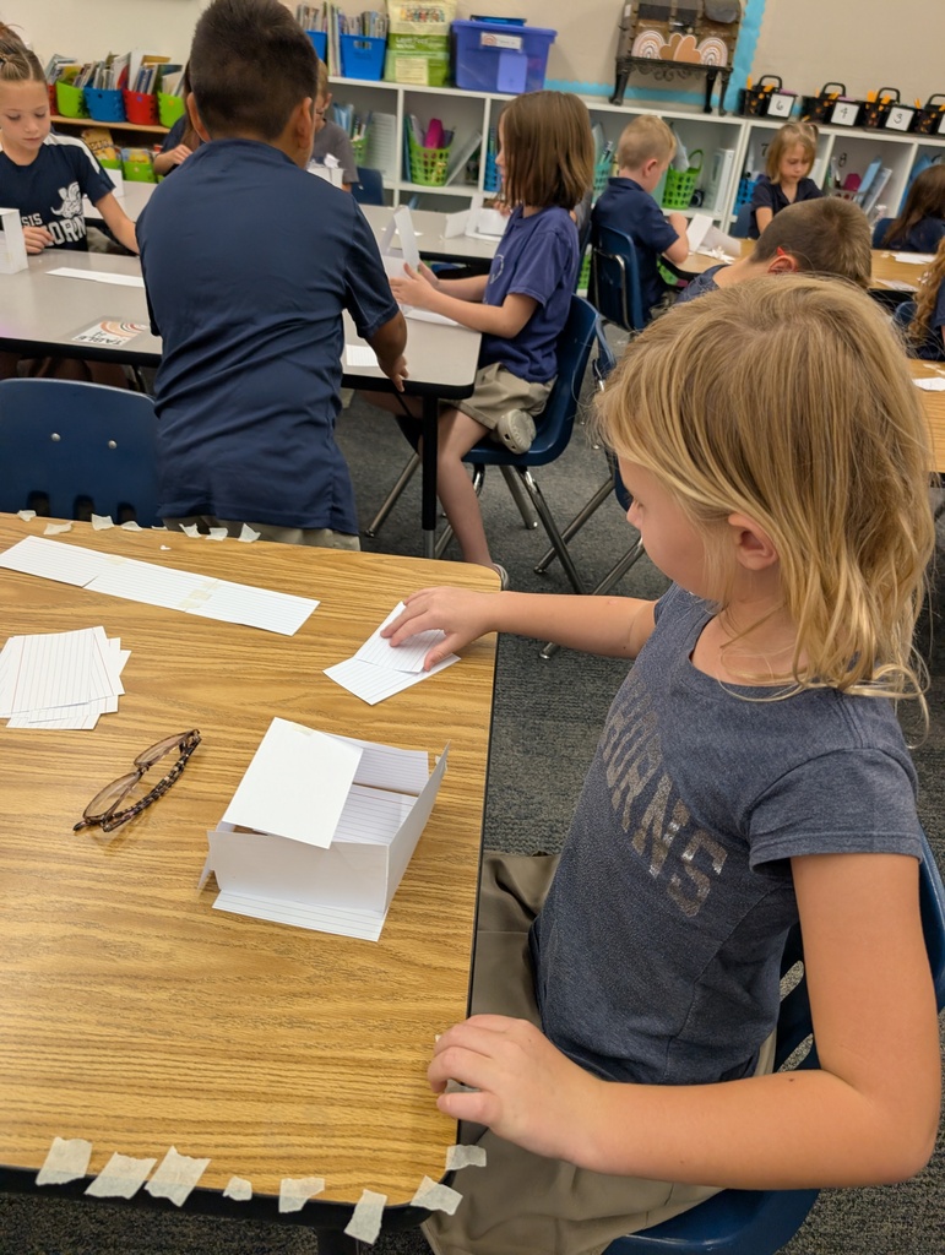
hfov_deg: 56.9
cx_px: 472
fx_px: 871
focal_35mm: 24
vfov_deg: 71.5
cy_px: 628
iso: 143
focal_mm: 6.9
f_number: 1.68
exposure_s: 1/120
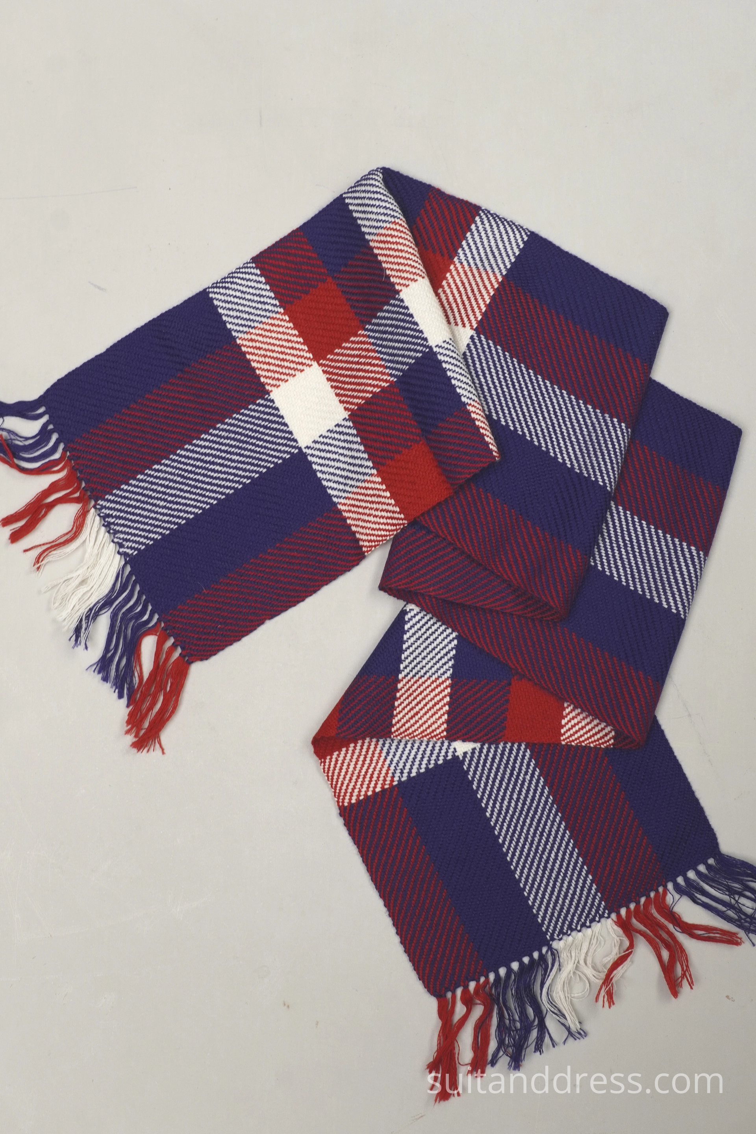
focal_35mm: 48
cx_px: 378
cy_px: 567
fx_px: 1512
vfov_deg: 41.1
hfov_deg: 28.1
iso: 500
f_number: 9
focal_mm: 32
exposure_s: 1/30
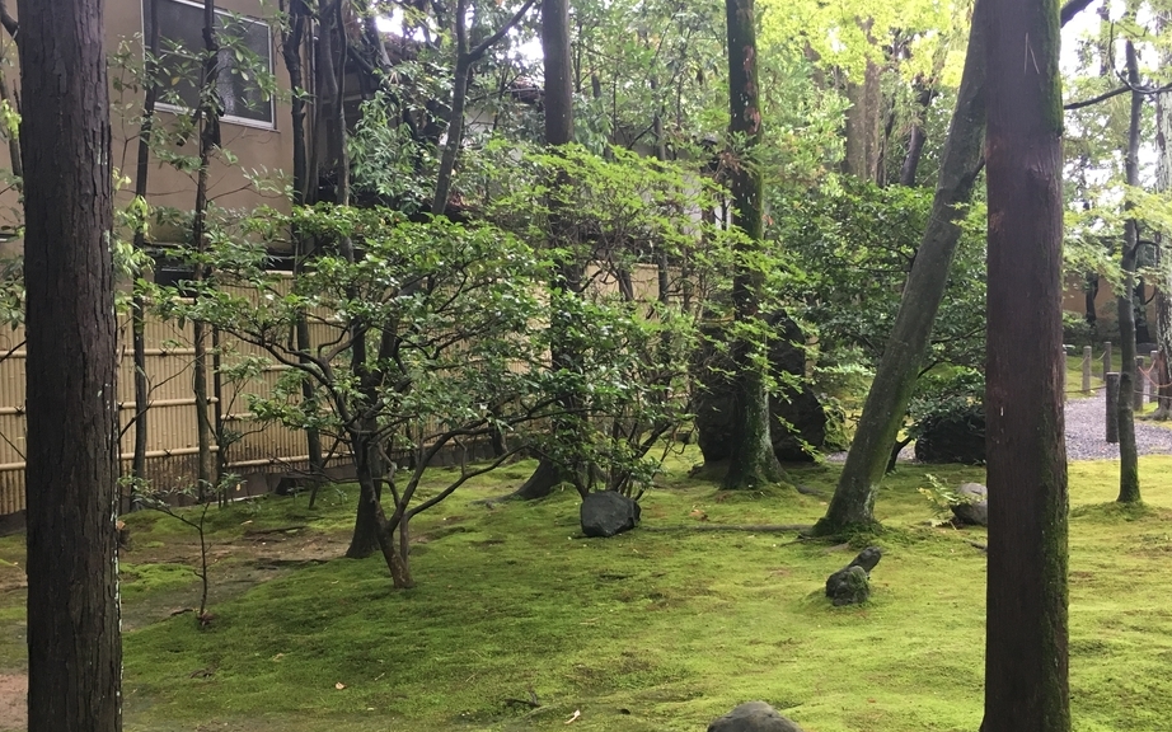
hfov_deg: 49.3
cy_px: 440
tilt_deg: -3.3
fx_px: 1277
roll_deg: +1.1
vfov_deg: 31.9
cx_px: 562
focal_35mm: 40
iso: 80
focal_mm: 4.15
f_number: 2.2
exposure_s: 1/30
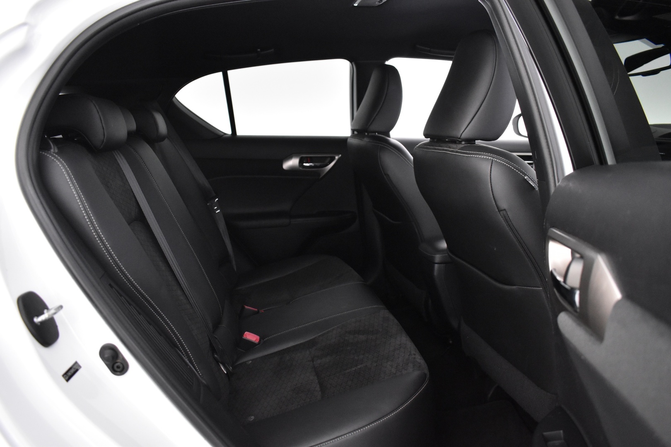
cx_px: 336
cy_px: 224
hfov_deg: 67.4
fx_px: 503
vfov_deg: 47.9
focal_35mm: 27
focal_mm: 18
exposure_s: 1/30
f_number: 3.5
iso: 3200
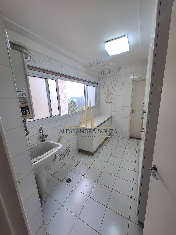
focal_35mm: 13
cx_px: 88
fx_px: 88
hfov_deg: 89.9
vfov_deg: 106.2
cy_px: 118
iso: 40
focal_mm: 1.74
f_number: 2.2
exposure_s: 1/60
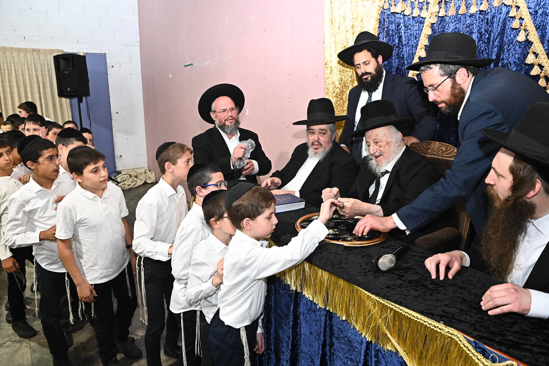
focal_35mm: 24
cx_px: 274
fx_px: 366
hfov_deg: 73.8
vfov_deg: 53.1
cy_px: 183
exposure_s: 1/200
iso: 2500
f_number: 5.6
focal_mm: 24
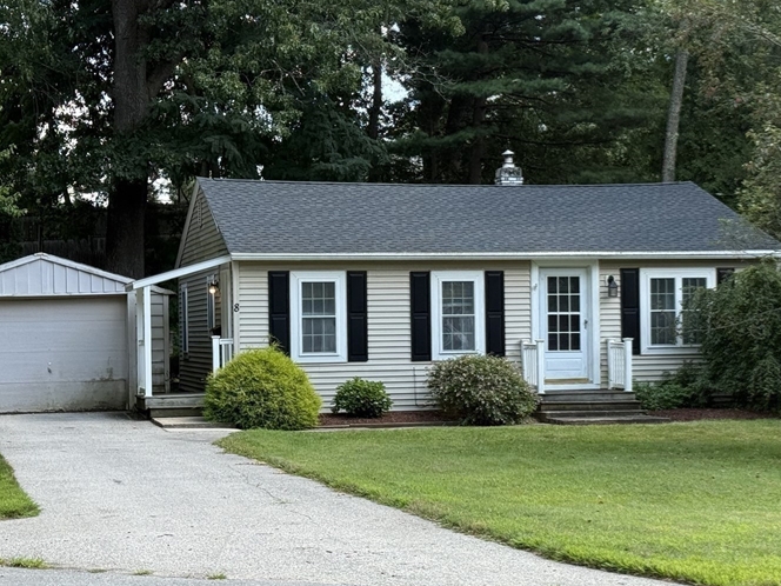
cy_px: 318
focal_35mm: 74
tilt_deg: +0.0
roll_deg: +0.0
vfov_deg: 19.9
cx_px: 461
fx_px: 1670
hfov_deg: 26.3
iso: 100
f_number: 1.78
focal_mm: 6.76
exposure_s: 1/1041
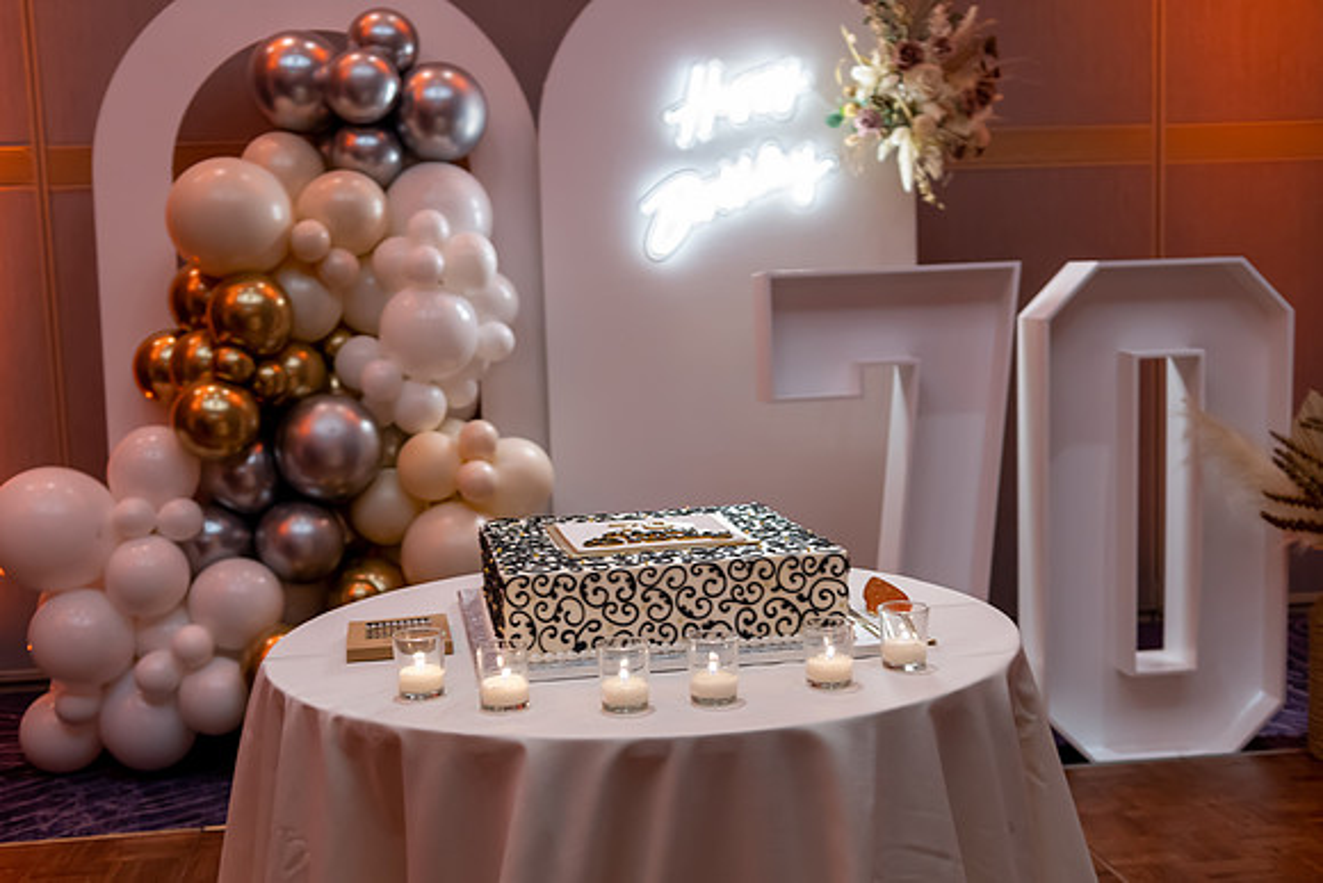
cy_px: 447
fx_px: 1489
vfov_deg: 33.0
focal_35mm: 40
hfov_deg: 47.9
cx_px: 658
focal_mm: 26
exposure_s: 1/50
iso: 500
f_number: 2.8
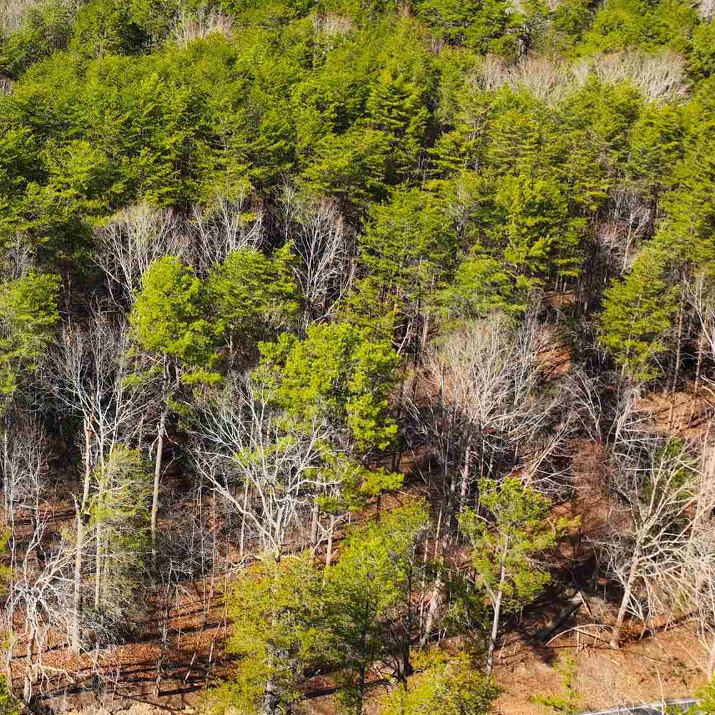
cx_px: -3
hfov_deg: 28.2
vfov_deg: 29.9
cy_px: 254
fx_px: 1332
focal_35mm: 57
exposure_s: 1/200
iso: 140
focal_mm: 12.29
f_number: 2.8
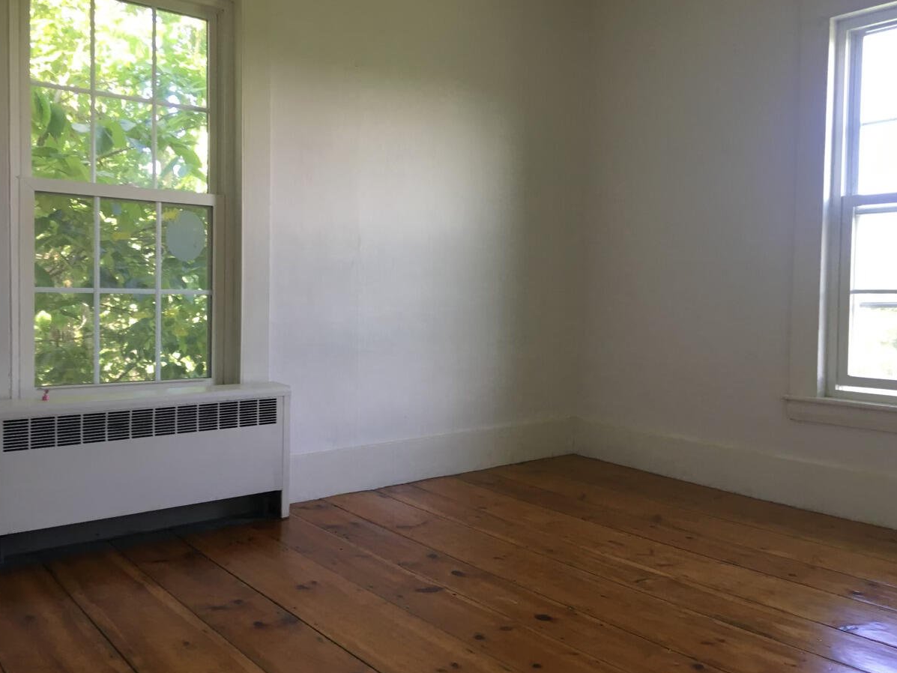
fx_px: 803
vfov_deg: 45.4
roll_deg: -0.4
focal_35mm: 31
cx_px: 445
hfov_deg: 58.3
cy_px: 330
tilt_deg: -1.5
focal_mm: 4.15
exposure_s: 1/30
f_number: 2.2
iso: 64
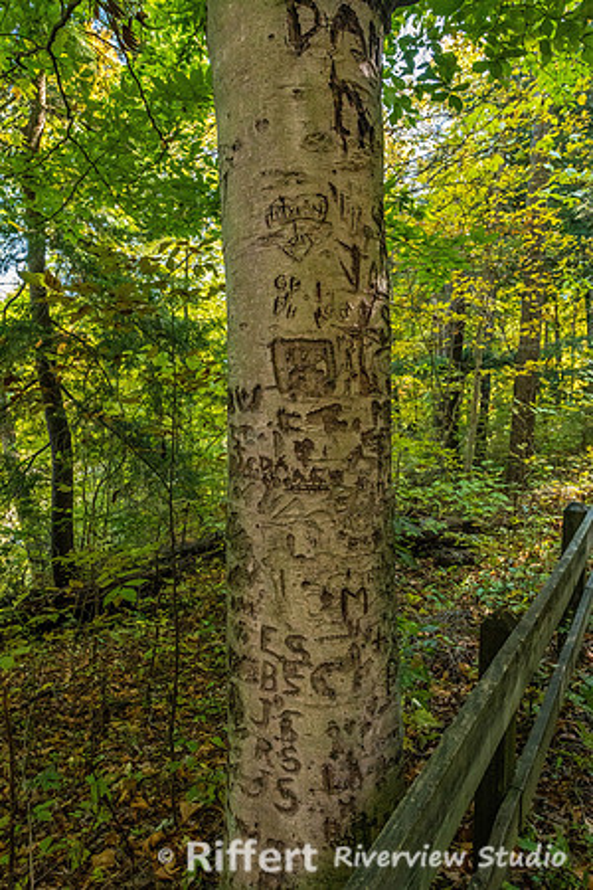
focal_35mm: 24
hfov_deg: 53.1
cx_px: 296
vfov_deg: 73.7
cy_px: 445
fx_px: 593
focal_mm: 24
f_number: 8
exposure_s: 1/200
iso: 6400
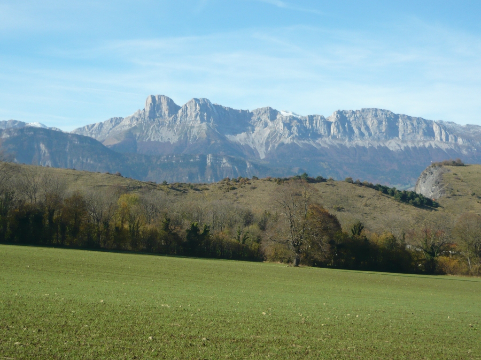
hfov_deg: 34.3
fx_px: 778
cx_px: 240
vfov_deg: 26.1
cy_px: 180
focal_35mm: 56
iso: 100
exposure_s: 1/125
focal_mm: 7.2
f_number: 9
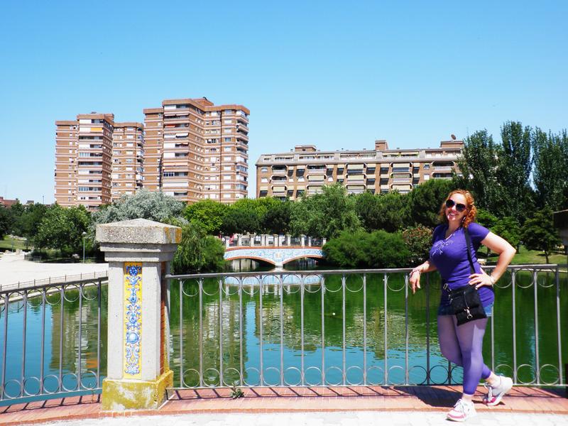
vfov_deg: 39.7
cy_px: 213
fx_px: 591
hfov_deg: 51.4
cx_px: 284
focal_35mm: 36
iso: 64
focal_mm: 6.3
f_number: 5.6
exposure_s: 1/200
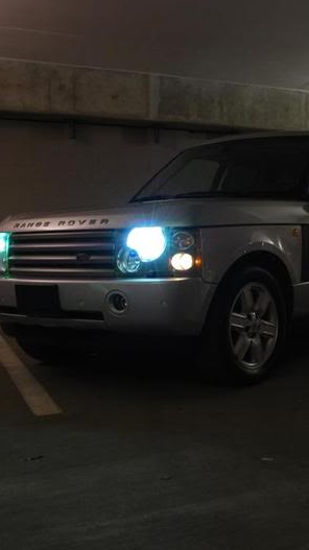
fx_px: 627
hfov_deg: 26.4
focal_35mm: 43
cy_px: 274
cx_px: 302
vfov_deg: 47.4
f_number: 3.5
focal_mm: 18
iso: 400
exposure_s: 1/15
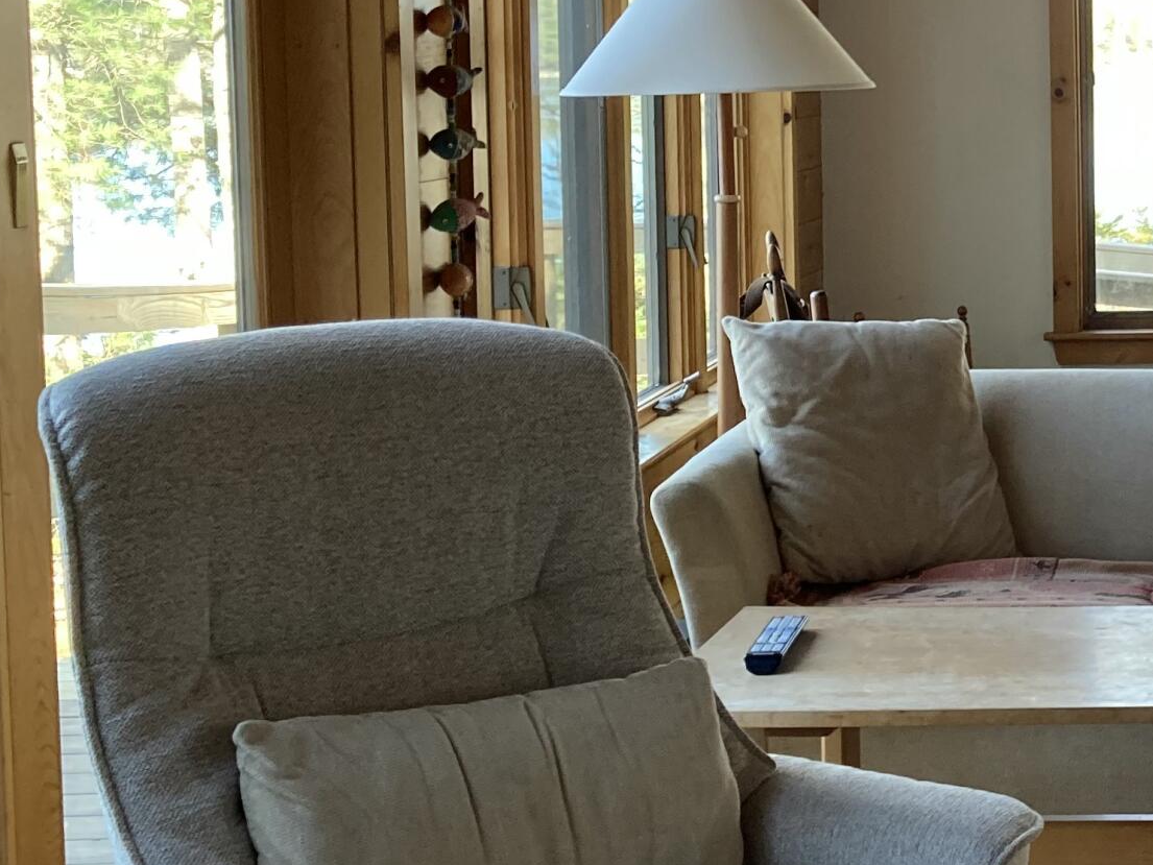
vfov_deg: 19.3
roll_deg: -0.1
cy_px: 262
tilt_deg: -2.5
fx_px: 2532
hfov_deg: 23.0
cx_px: 1465
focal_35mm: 76
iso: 80
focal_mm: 3.99
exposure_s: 1/76
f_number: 1.8
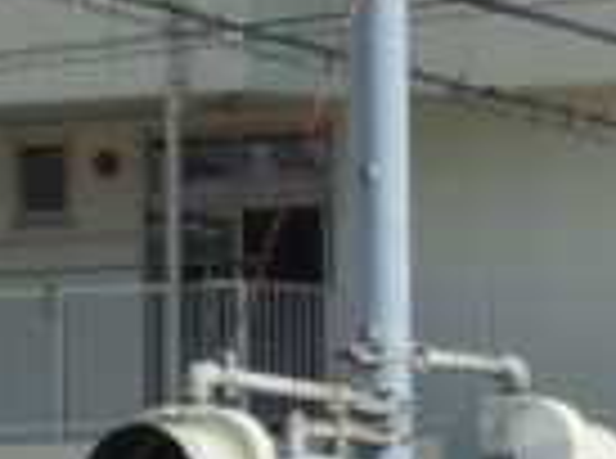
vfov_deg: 2.1
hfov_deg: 2.8
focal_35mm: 703
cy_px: 932
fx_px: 12477
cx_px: 1574
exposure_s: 1/640
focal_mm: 21.4
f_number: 4.2
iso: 80
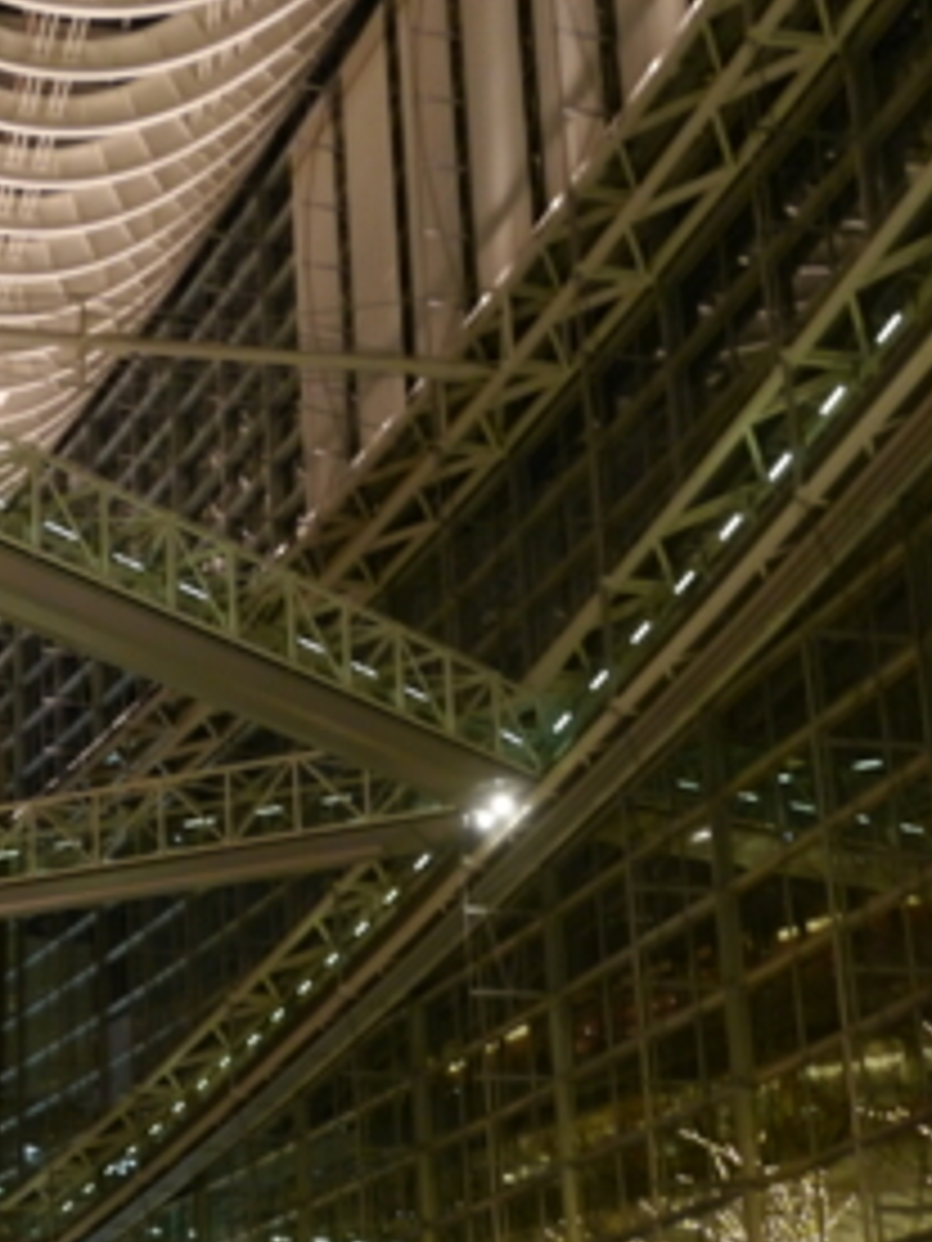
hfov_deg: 19.7
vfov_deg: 26.1
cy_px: 882
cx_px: 176
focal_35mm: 74
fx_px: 2656
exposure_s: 1/8
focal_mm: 17
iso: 800
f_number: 4.2
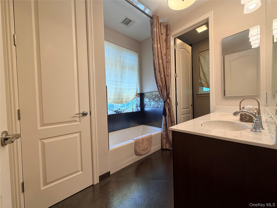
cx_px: 138
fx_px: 112
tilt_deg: -1.3
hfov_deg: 102.1
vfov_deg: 85.7
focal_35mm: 14
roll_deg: +1.9
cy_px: 104
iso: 200
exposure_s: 1/120
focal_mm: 2.22
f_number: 2.2
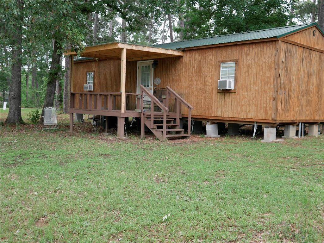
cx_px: 162
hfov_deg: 46.8
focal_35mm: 40
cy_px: 122
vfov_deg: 36.0
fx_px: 374
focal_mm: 20
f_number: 4.5
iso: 250
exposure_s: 1/60
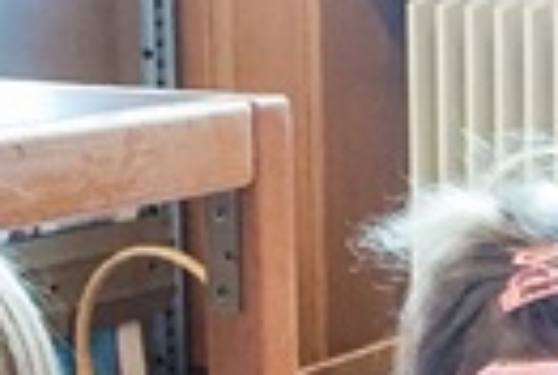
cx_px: 616
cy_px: 829
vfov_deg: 9.5
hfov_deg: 15.1
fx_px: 2051
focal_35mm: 132
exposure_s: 1/33
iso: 80
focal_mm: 4.15
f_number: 2.2
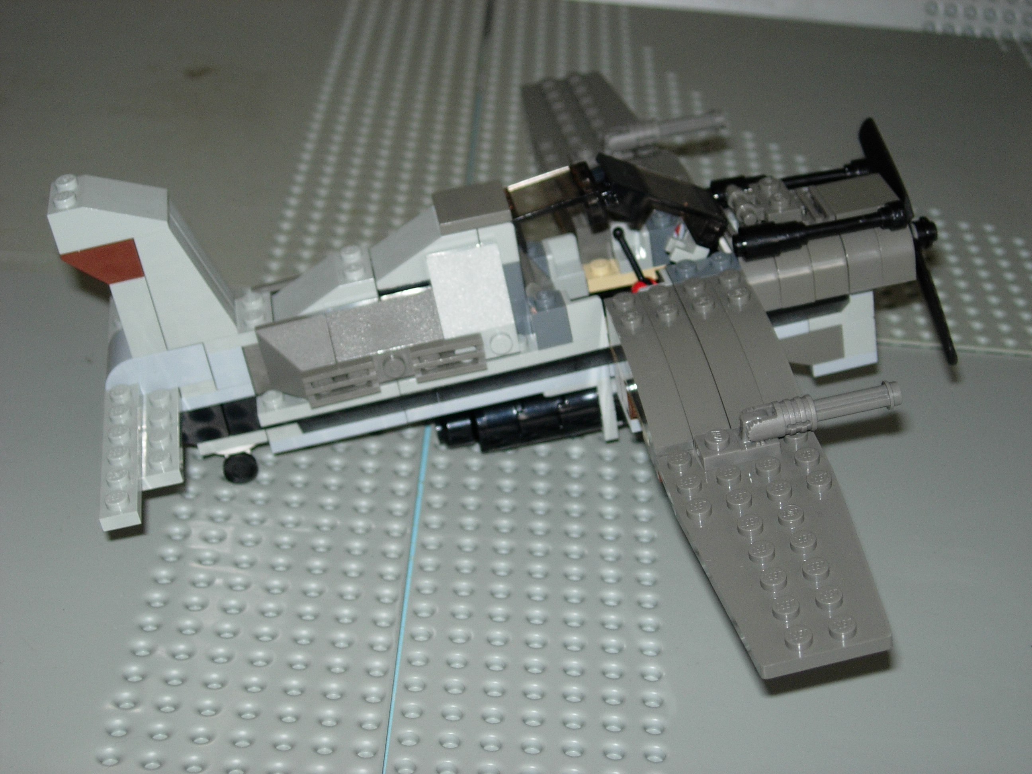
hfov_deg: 31.7
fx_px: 1819
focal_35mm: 61
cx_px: 516
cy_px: 387
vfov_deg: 24.0
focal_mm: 12.7
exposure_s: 1/64
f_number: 3.5
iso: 79
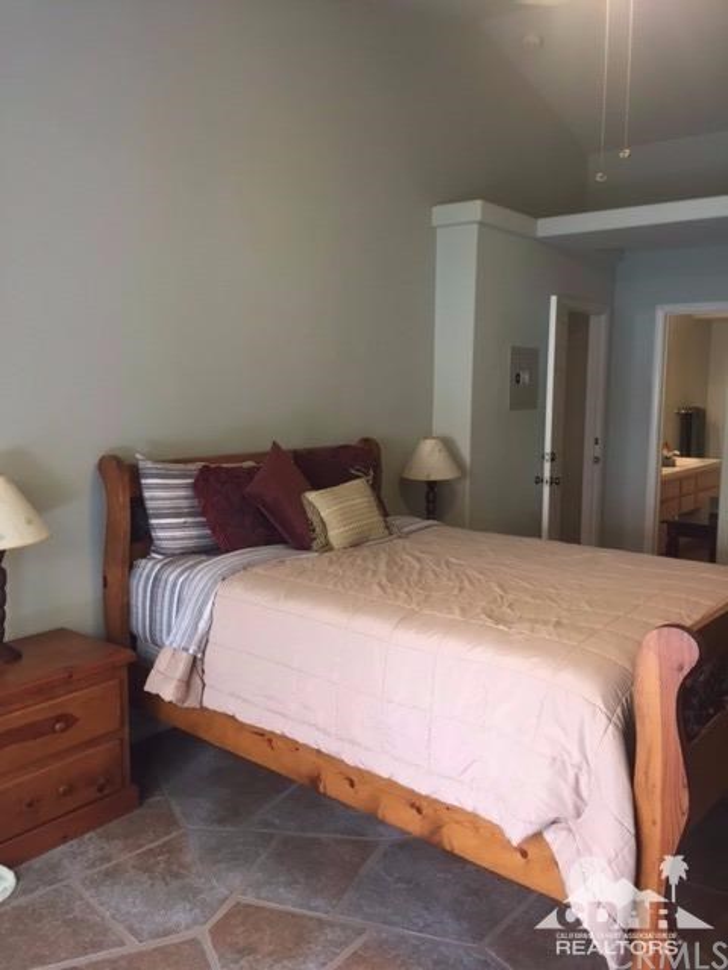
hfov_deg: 48.2
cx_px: 364
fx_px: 813
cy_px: 485
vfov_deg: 61.7
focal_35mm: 29
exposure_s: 1/30
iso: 64
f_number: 2.2
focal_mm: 4.15
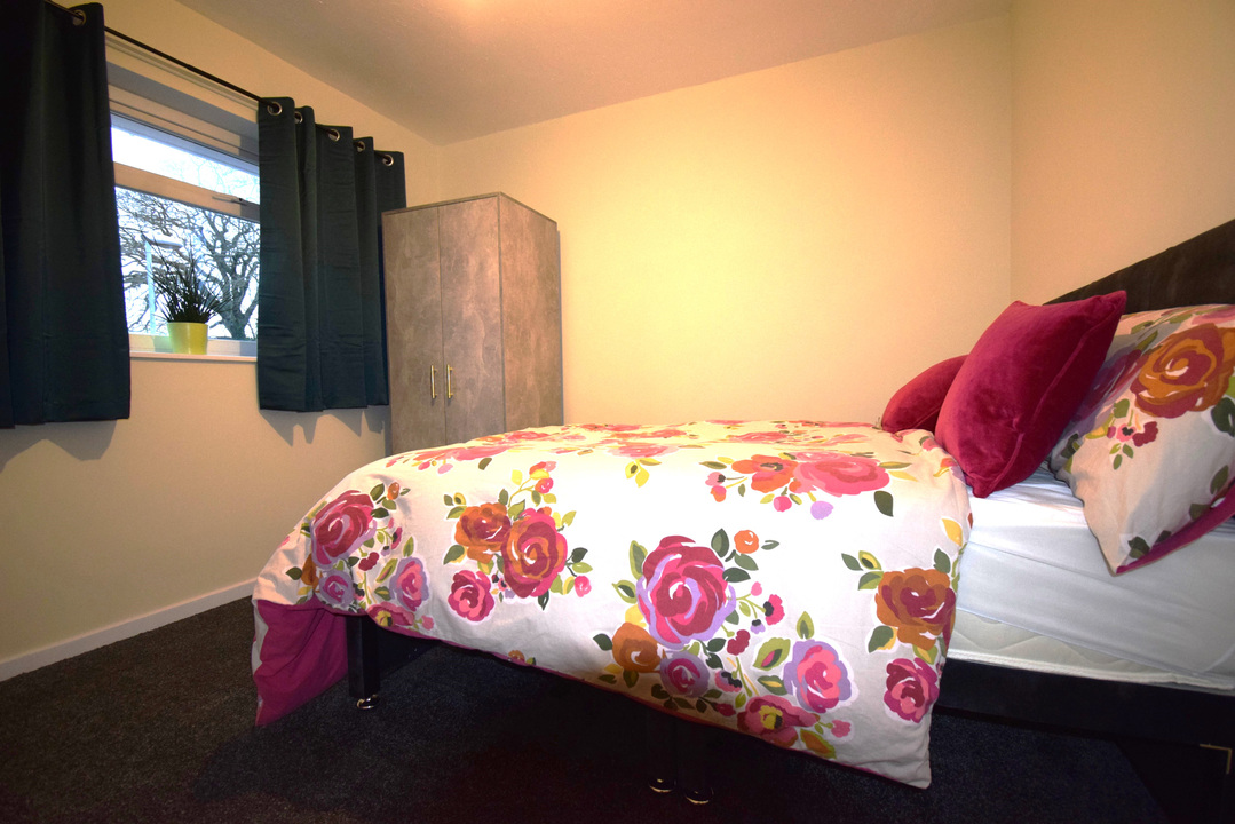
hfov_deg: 100.4
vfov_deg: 77.4
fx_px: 515
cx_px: 618
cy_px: 412
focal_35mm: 15
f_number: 4.5
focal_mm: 10
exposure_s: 1/60
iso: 1250
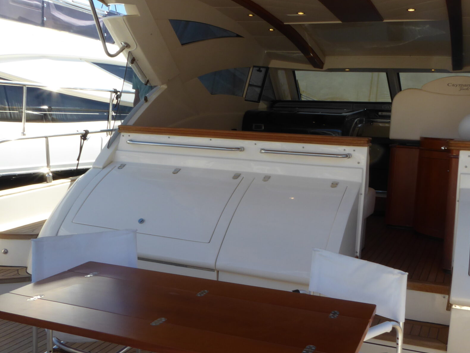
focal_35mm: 39
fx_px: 530
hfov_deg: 47.8
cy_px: 194
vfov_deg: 36.8
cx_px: 257
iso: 80
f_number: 8
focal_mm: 4.3
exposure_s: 1/100
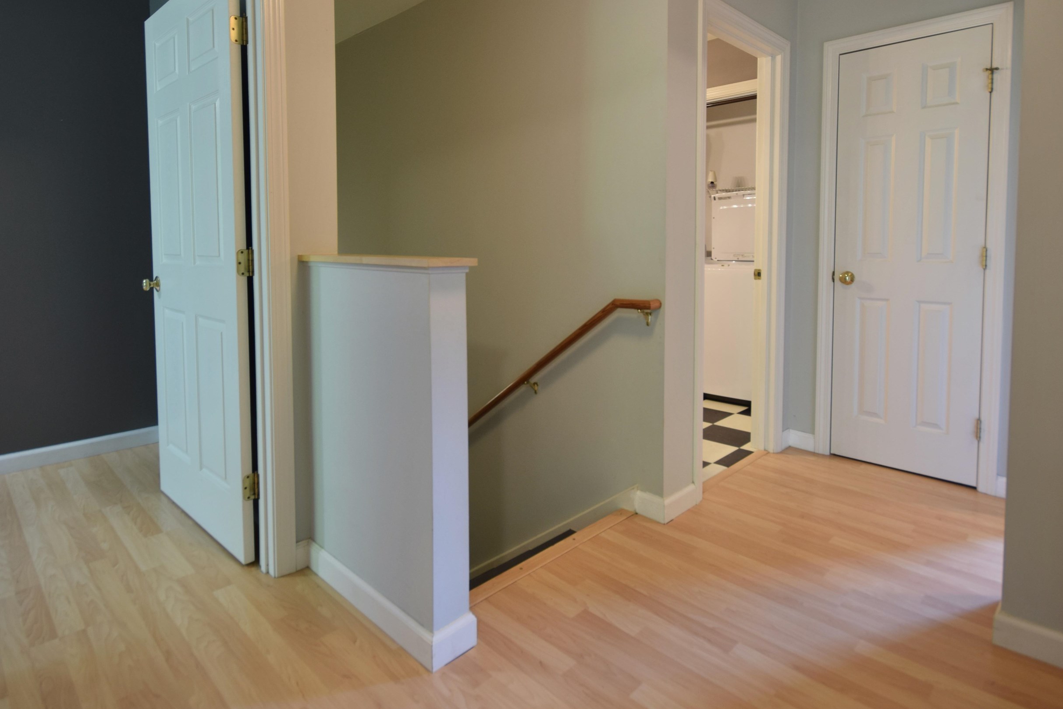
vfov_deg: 63.8
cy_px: 273
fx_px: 561
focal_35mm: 19
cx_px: 526
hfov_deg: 86.9
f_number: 6.3
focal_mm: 10
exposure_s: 1/3
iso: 200
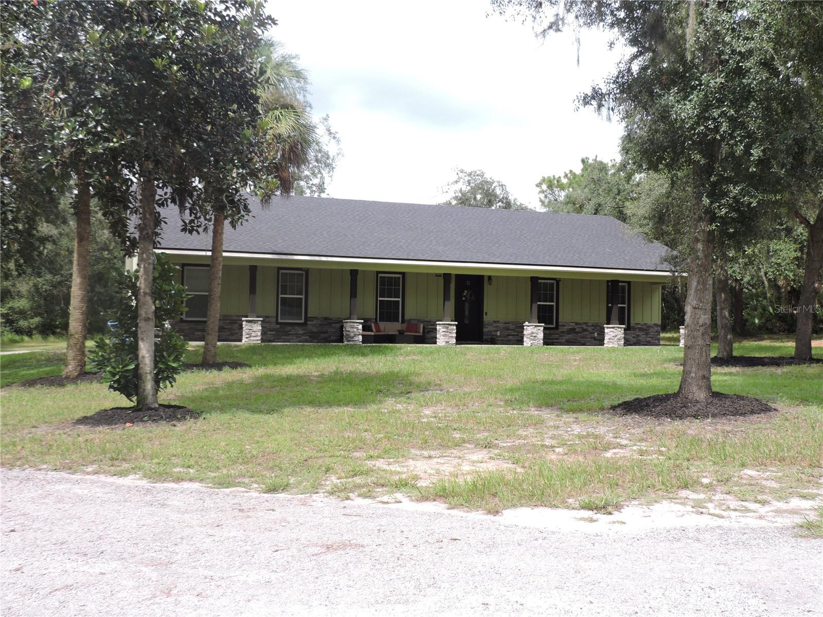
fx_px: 832
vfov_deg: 40.7
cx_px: 412
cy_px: 308
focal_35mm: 35
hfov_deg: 52.6
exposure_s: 1/250
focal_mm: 6.2
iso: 100
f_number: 3.3
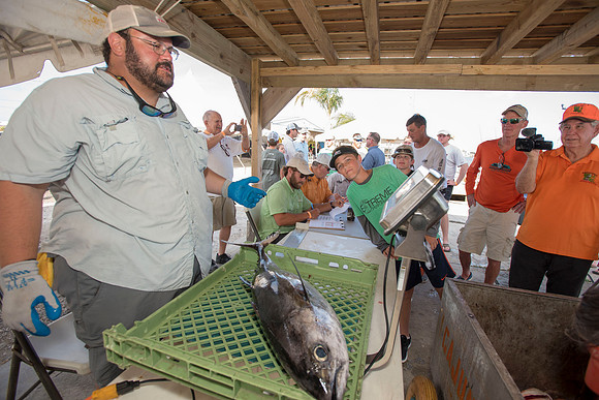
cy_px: 200
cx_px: 300
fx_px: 283
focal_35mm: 17
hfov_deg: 93.3
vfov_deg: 70.5
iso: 250
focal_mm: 17
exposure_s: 1/200
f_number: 4.5
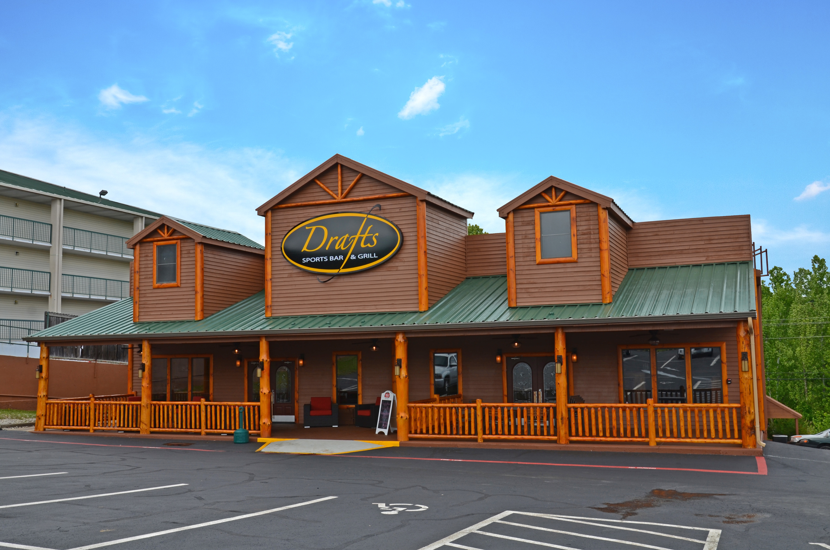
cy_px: 275
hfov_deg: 53.2
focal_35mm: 36
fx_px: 828
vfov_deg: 36.7
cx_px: 415
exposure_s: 1/125
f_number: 11
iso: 125
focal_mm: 24
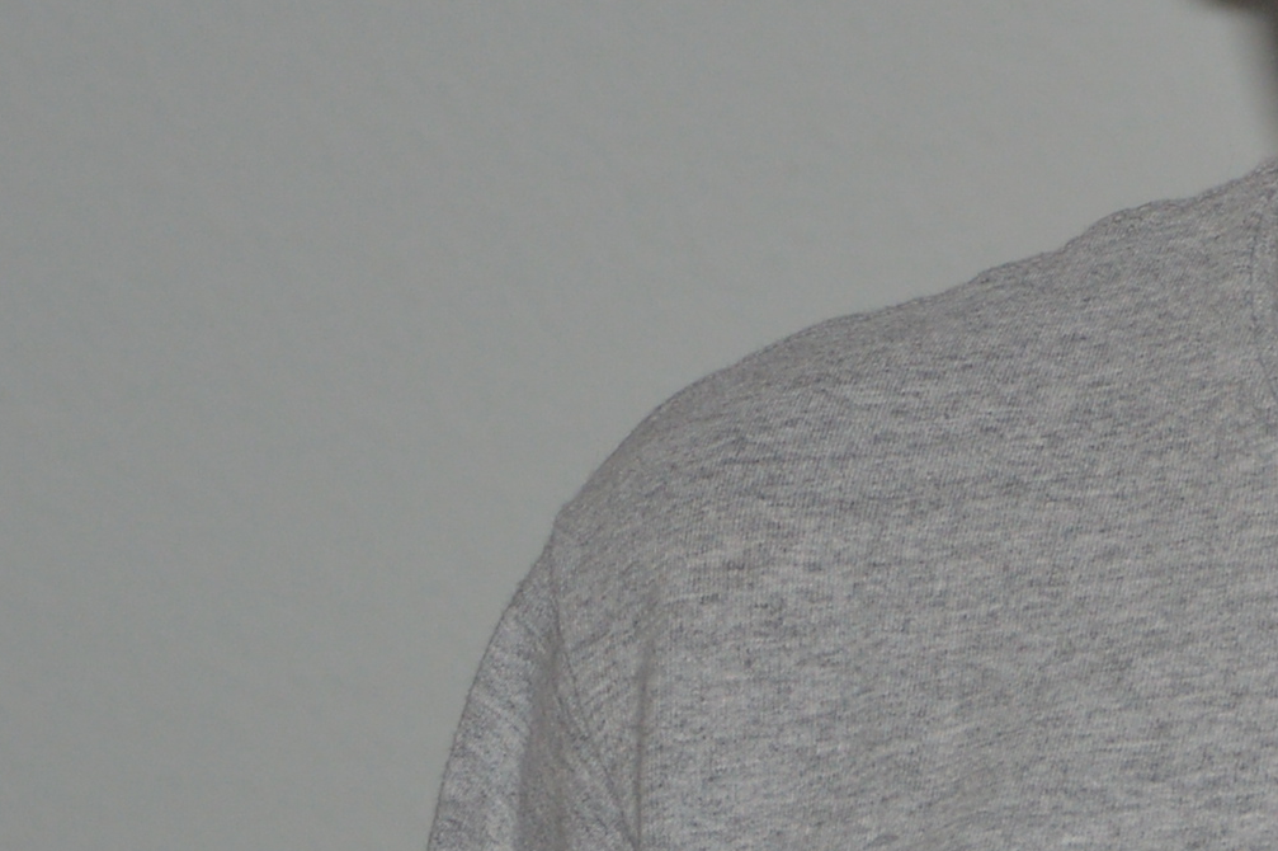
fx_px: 8345
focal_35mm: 235
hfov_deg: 8.6
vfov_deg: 5.8
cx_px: 1697
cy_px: 678
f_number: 4.5
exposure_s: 1/100
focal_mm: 35
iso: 200
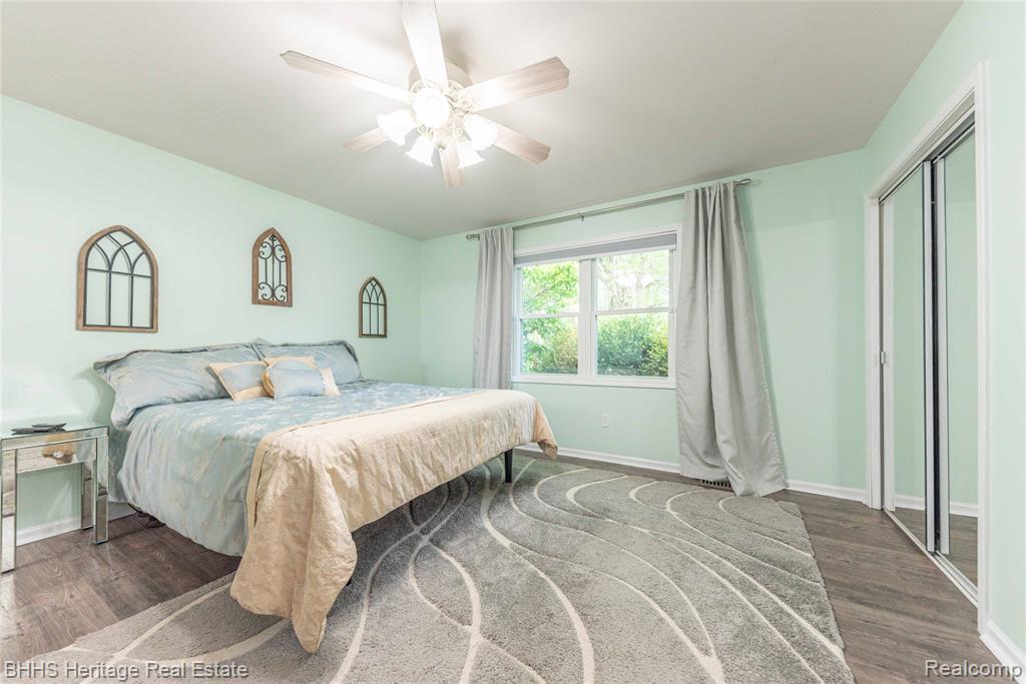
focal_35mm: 12
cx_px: 513
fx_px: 342
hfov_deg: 112.6
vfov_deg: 90.0
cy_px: 342
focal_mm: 12
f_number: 6.3
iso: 500
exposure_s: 1/80
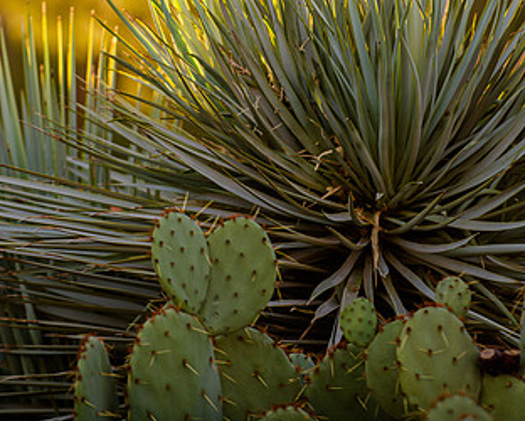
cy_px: 84
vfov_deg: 4.1
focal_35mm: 380
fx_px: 5908
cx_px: 261
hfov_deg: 5.1
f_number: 2.8
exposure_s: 1/500
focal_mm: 200
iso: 200
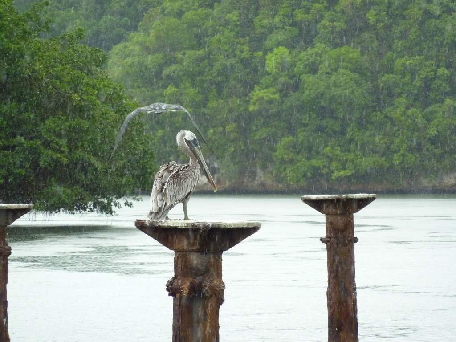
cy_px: 171
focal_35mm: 242
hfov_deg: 8.2
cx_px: 228
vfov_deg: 6.1
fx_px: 3188
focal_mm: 39.7
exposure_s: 1/400
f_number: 4.7
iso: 320
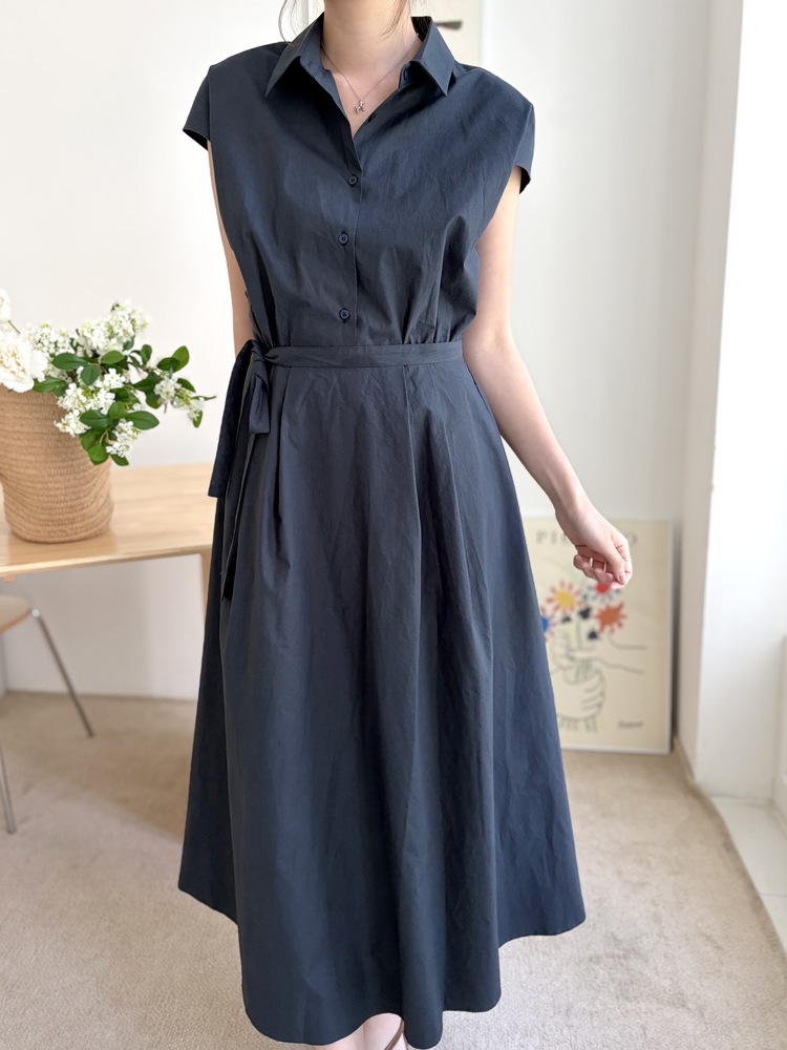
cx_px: 394
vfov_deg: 67.3
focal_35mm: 26
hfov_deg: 53.1
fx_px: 788
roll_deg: +0.7
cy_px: 525
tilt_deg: -11.4
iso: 125
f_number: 1.6
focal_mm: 5.96
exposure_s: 1/83
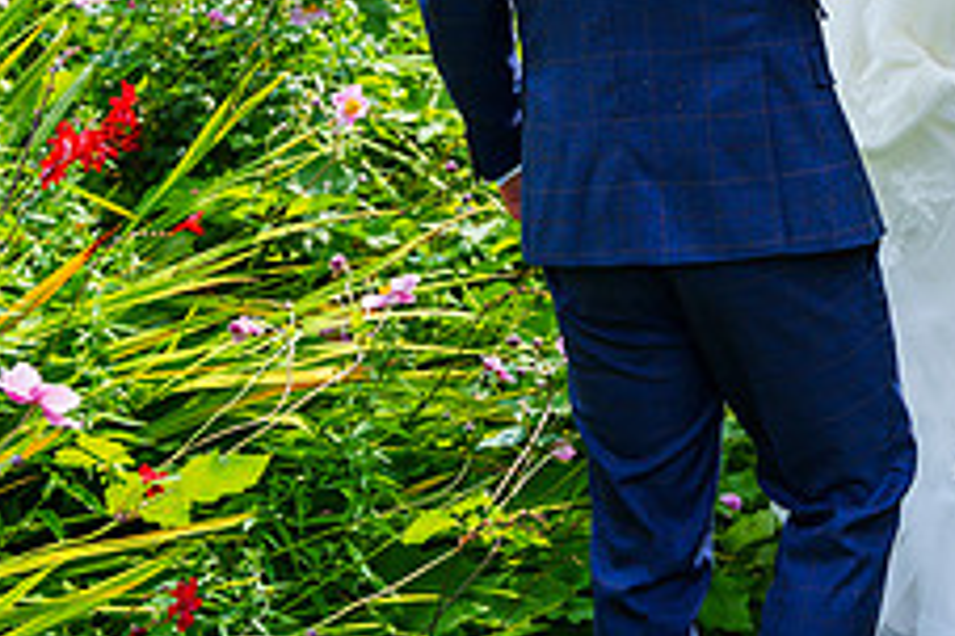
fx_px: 2730
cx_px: 1016
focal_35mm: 103
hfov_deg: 19.1
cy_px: -166
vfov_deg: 12.9
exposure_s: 1/1250
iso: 200
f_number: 3.5
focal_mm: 36
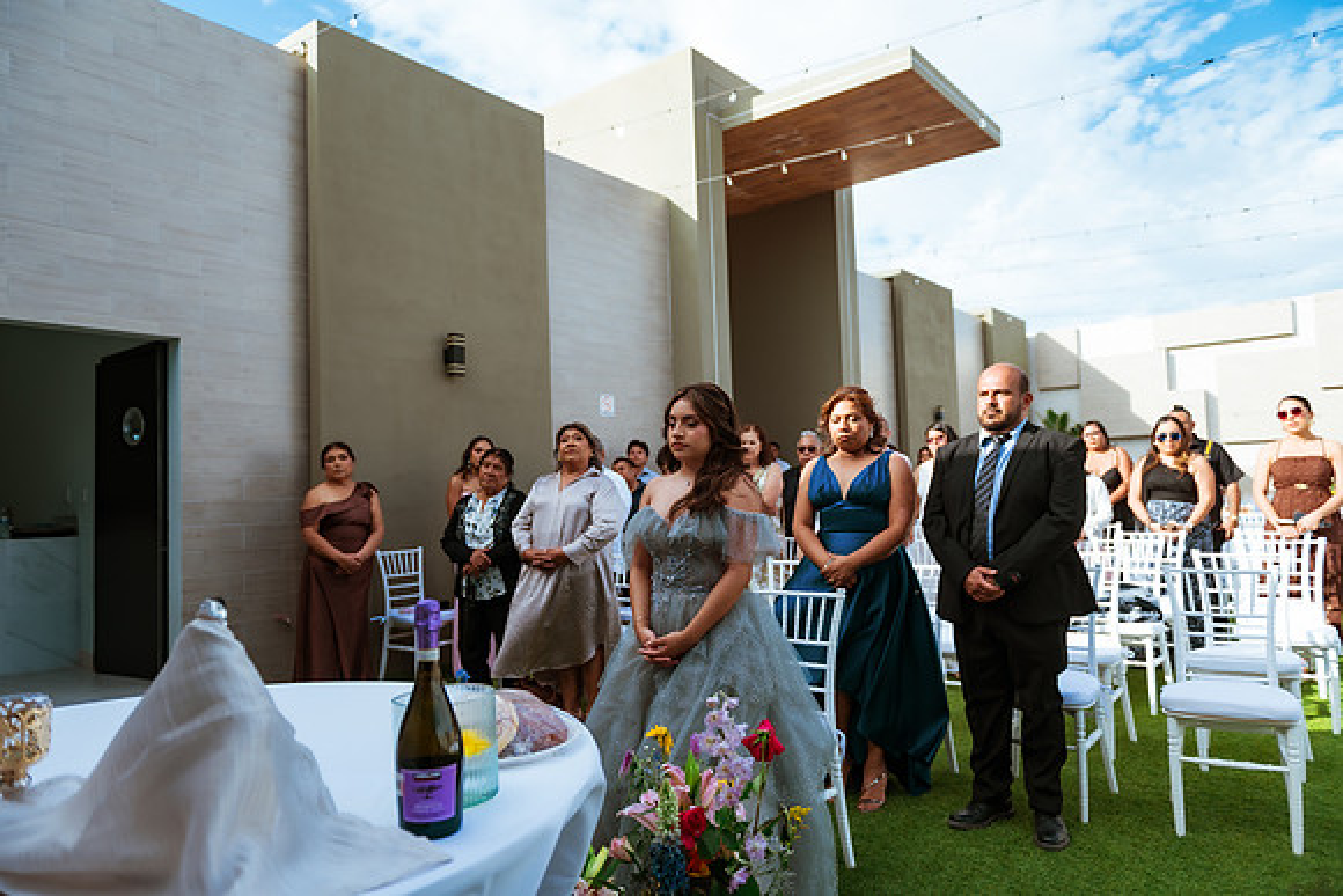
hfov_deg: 73.7
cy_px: 448
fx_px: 896
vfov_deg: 53.2
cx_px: 672
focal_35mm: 24
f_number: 2.8
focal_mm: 24
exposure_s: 1/800
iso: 100
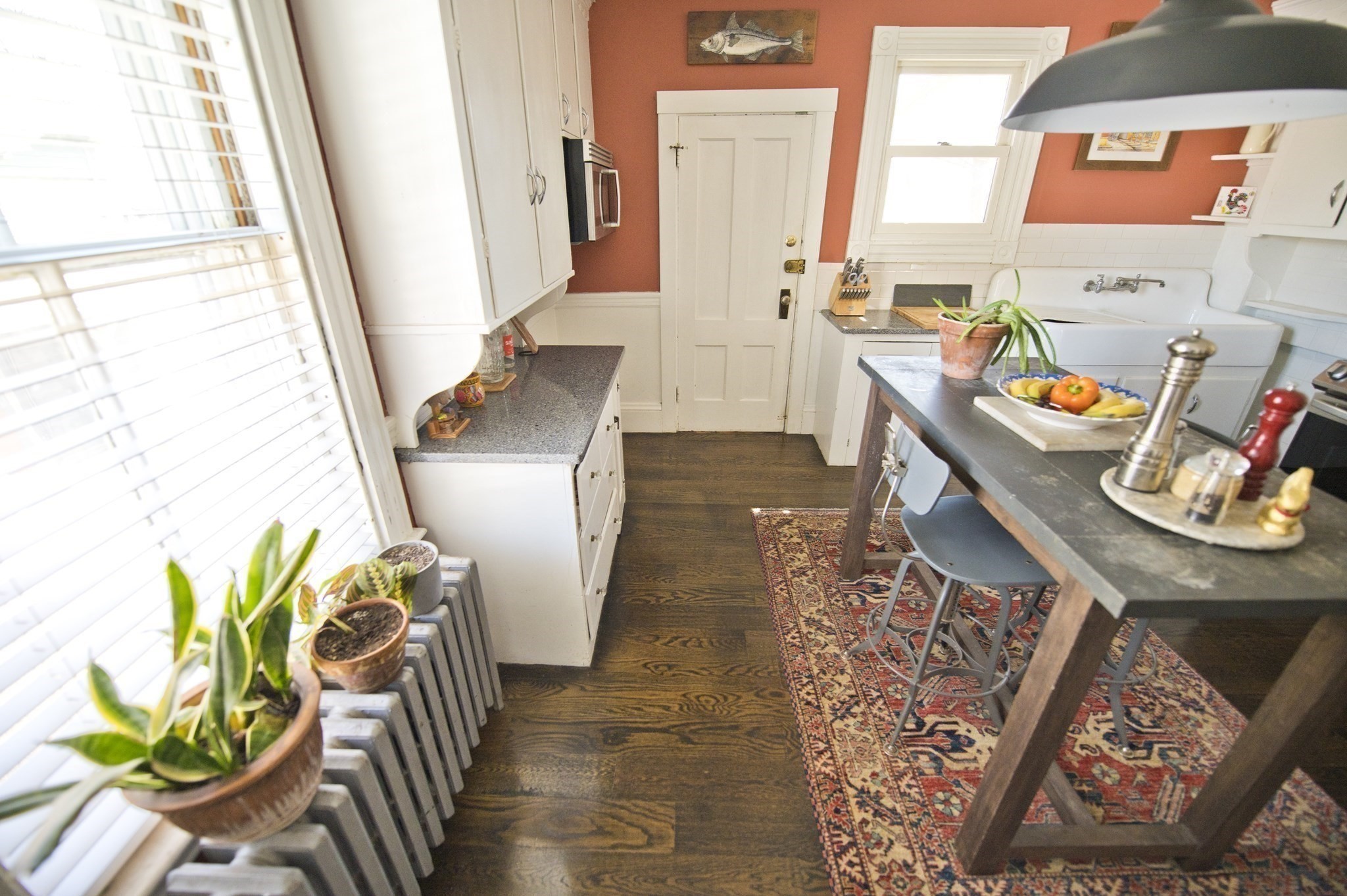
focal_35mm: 14
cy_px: 448
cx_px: 674
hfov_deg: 104.3
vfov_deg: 81.1
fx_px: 524
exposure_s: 1/125
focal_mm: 14
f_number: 2.8
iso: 720
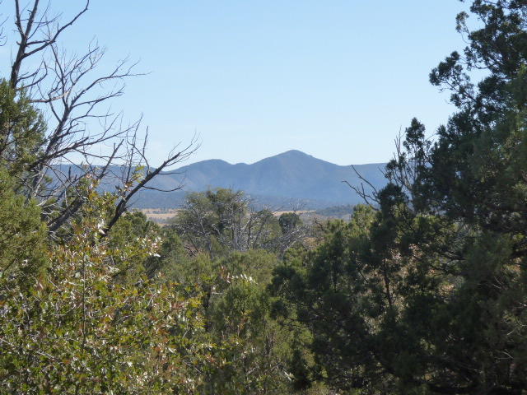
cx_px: 264
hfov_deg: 20.0
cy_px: 198
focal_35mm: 98
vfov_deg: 15.1
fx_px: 1492
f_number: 7.1
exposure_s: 1/160
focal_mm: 17.5
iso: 80
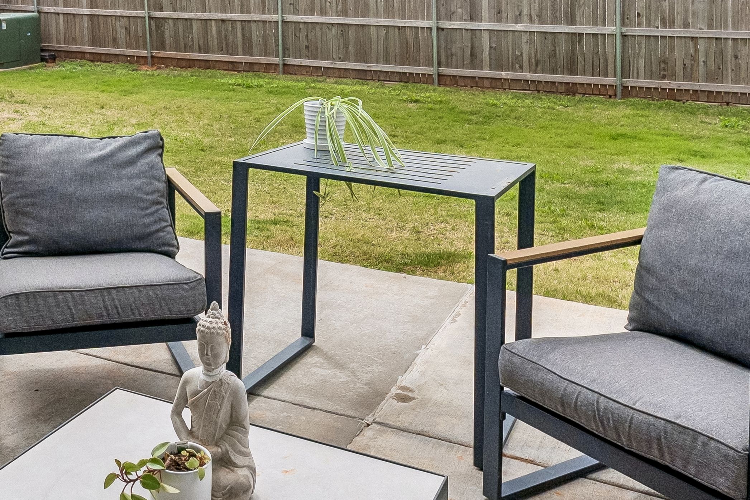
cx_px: 175
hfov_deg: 42.0
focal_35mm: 45
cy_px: -49
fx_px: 940
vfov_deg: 27.3
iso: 250
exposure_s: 1/2500
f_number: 5.6
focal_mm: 10.5
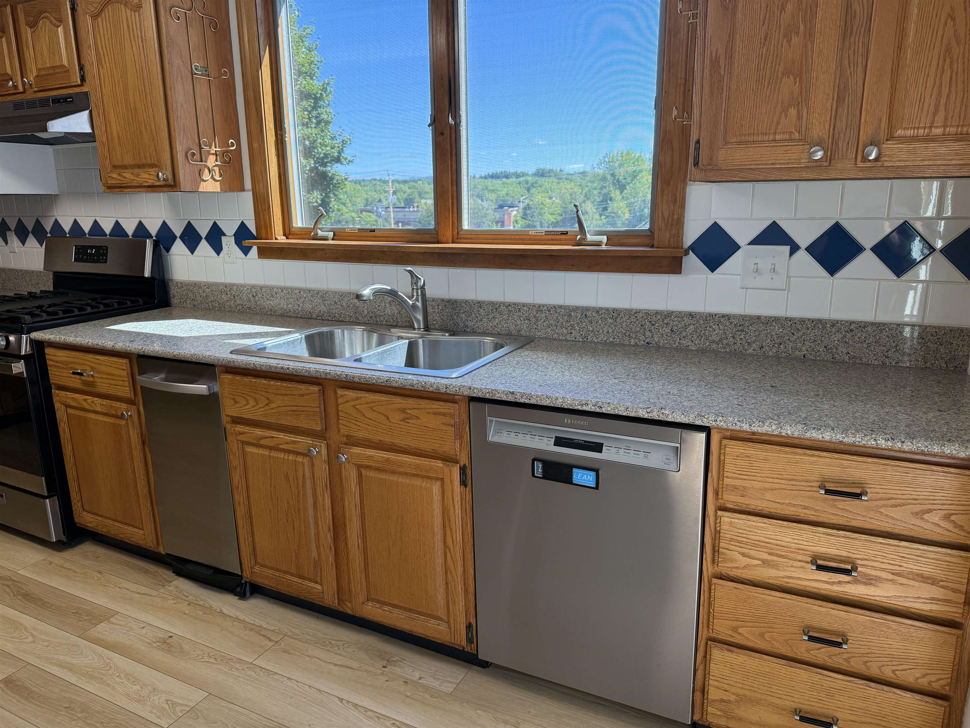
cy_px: 364
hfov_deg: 71.6
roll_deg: +0.5
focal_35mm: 24
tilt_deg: -13.2
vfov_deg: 56.8
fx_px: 673
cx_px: 485
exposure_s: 1/225
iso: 125
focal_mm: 6.76
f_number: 1.78
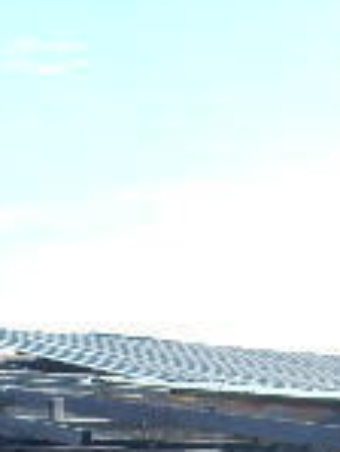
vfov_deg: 14.8
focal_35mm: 129
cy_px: 540
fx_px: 1687
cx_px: 477
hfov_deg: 11.1
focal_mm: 5.4
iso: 125
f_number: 4
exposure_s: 1/500
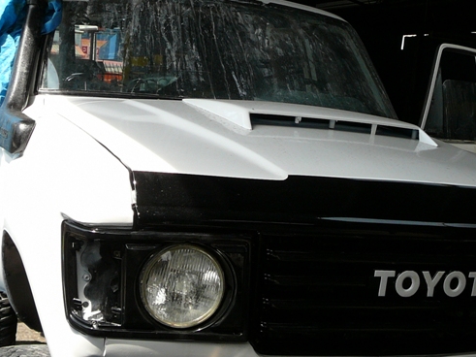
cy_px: 227
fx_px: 784
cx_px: 299
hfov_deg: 33.6
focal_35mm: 57
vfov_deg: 25.6
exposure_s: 1/500
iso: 80
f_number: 2.8
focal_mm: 5.2
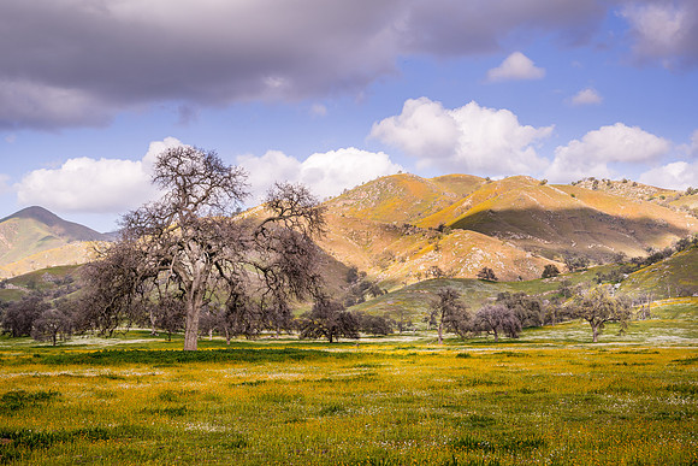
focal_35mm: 52
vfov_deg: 26.0
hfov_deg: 38.2
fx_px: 1008
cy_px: 233
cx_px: 349
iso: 110
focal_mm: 52
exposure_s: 1/60
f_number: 11
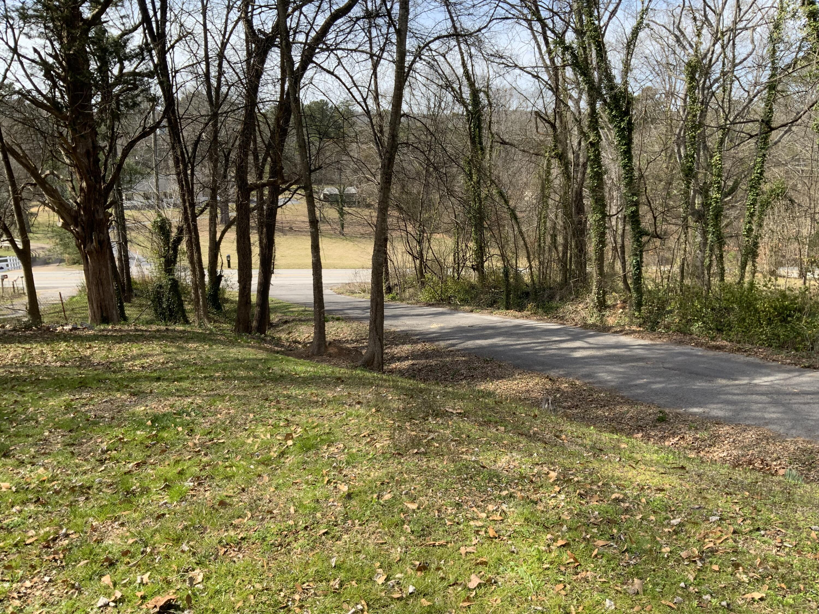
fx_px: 686
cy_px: 307
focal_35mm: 29
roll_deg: +0.3
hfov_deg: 61.7
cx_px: 410
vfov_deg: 48.2
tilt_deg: -14.2
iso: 16
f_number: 1.8
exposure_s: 1/514
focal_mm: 3
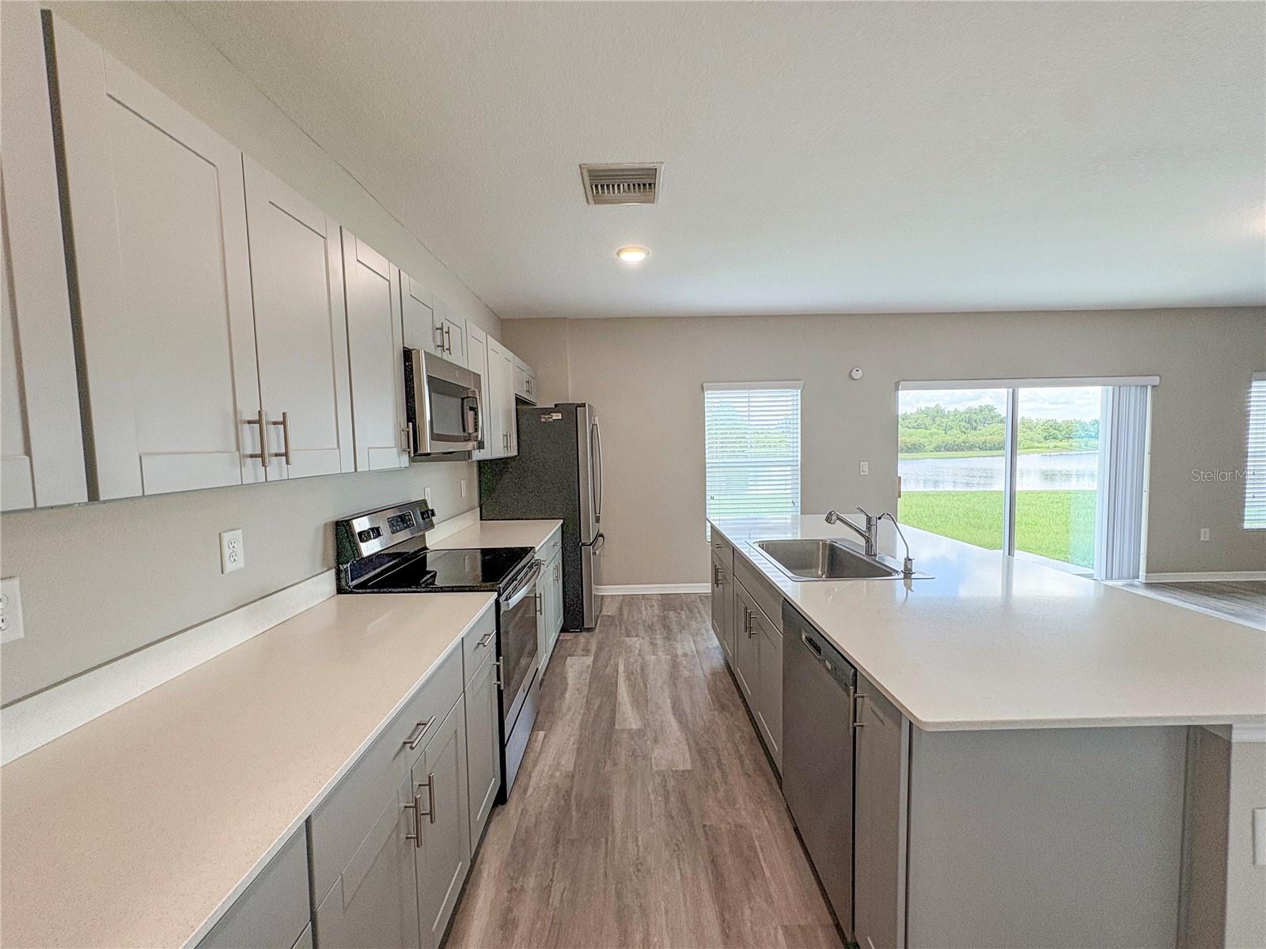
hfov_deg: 102.1
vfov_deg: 85.7
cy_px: 474
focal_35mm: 14
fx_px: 512
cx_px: 633
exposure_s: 1/120
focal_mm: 2.22
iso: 160
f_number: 2.2
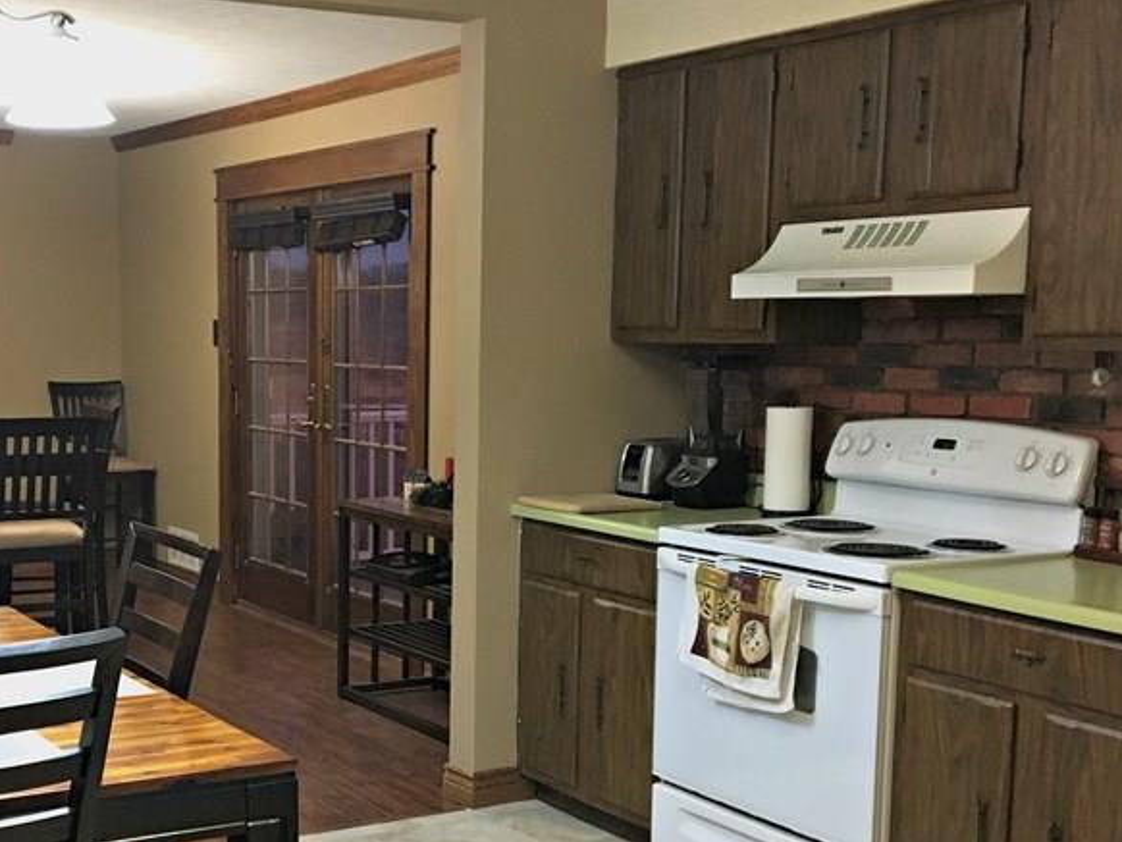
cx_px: 337
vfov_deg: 28.4
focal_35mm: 51
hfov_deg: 36.9
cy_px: 553
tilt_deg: -7.3
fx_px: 1654
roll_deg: -0.3
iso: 200
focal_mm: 4.15
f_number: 2.2
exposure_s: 1/30
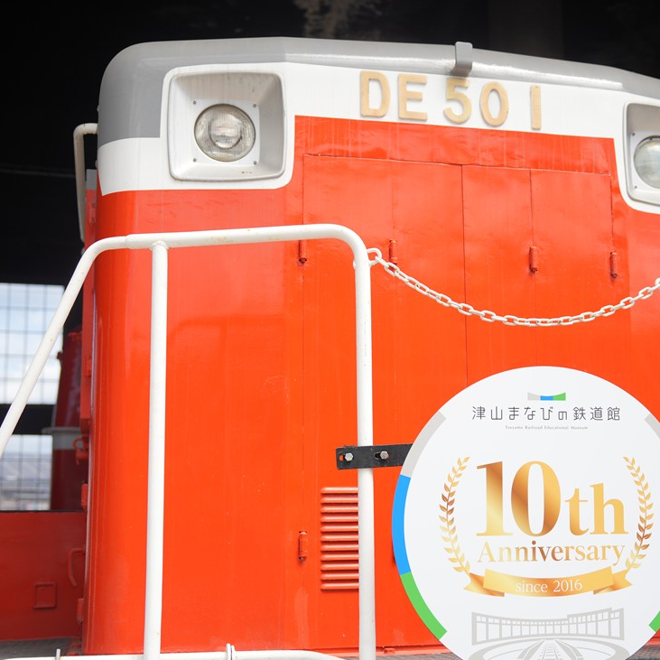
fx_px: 1251
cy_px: 366
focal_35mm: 58
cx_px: 442
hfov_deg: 29.3
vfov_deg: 29.5
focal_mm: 39
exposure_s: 1/1000
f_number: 2.8
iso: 100
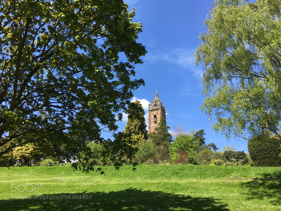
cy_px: 106
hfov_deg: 61.7
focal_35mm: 29
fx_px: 235
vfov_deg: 48.2
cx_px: 140
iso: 25
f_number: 2.2
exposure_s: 1/746
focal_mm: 4.15
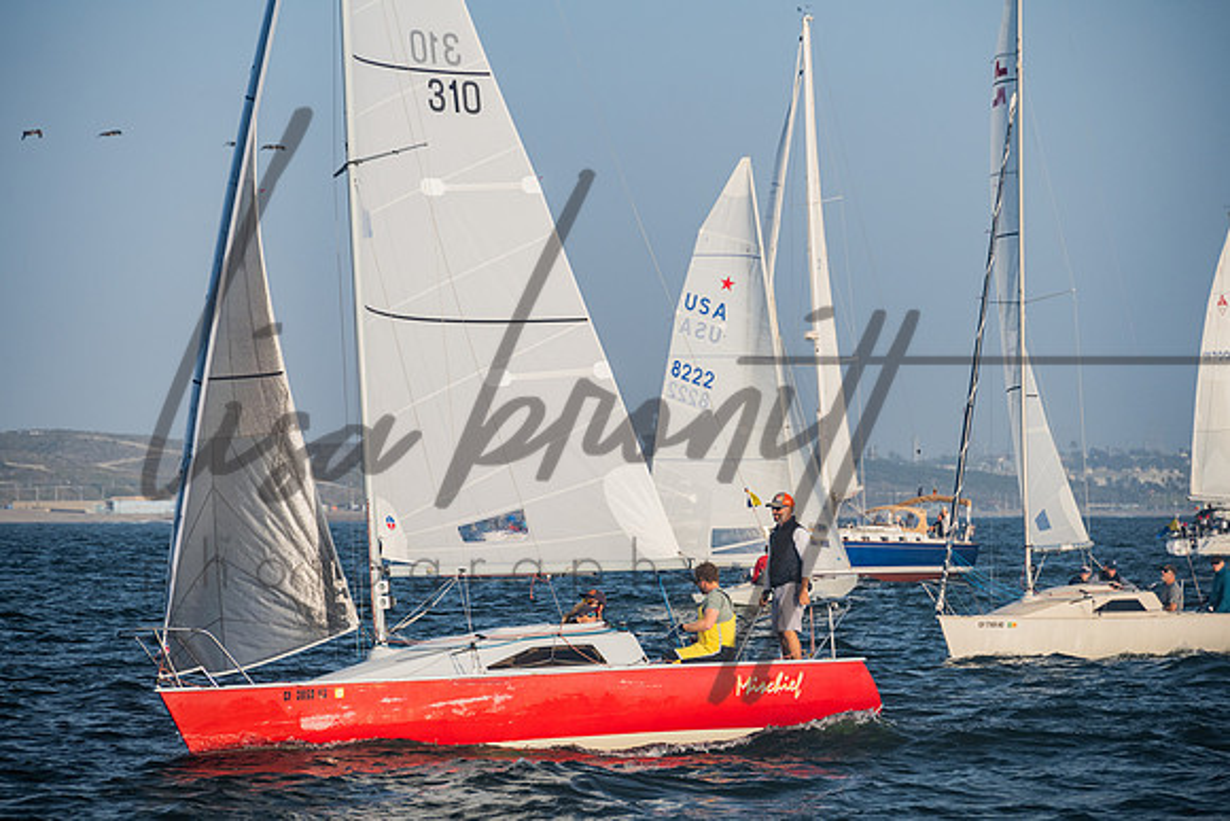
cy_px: 410
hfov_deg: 10.3
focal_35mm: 200
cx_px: 615
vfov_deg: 6.9
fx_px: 6835
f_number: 8
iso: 400
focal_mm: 200
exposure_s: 1/800
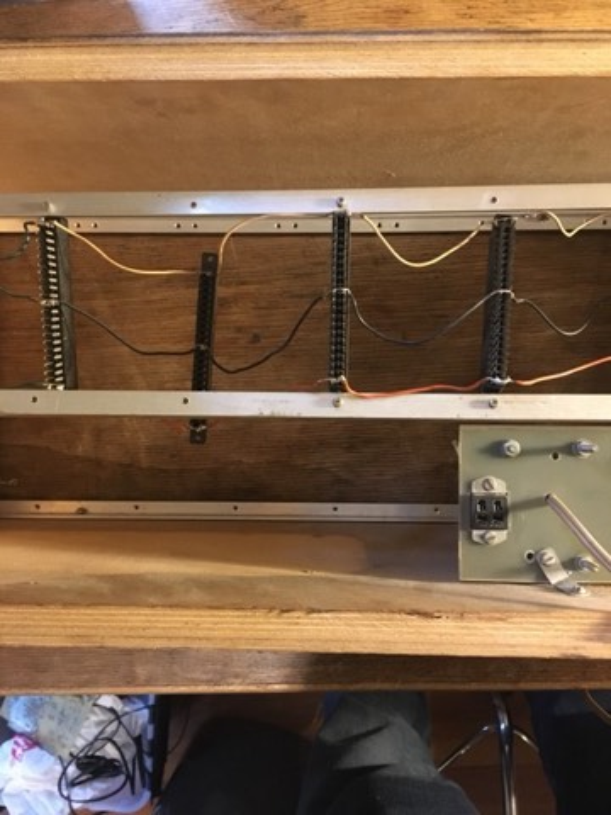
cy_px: 408
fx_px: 682
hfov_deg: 48.2
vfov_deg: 61.7
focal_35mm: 29
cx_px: 306
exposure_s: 1/15
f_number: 2.2
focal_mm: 4.15
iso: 250
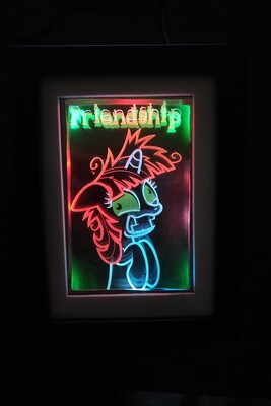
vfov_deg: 71.5
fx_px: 282
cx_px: 136
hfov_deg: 51.3
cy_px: 203
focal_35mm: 25
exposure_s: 1/33
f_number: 2
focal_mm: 4.52
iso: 749
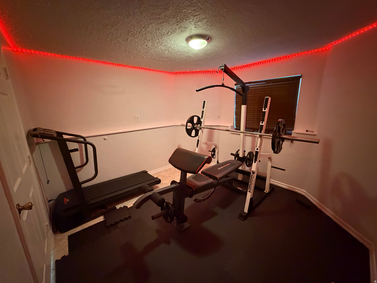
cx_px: 188
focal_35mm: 14
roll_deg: +1.5
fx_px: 152
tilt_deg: -13.9
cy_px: 142
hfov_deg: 102.1
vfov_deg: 85.7
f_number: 2.2
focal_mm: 2.22
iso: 1250
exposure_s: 1/40
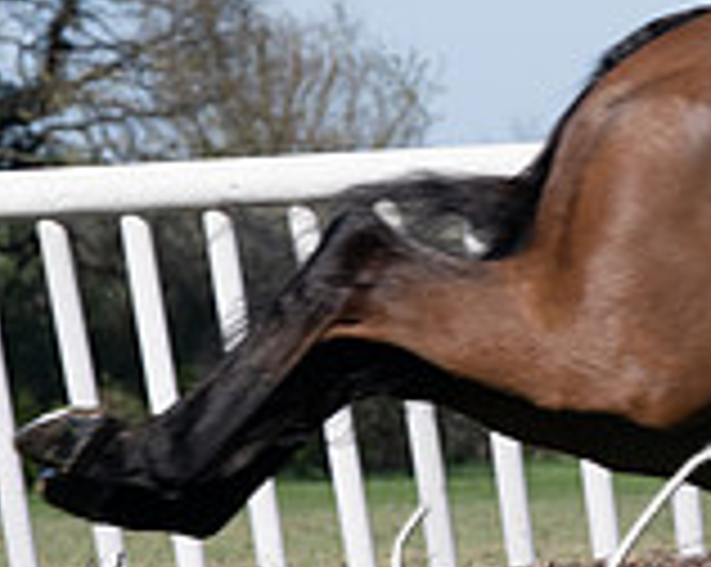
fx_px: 12022
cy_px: 262
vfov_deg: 2.7
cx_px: 343
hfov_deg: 3.4
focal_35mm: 572
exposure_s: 1/1600
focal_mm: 70
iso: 200
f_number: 5
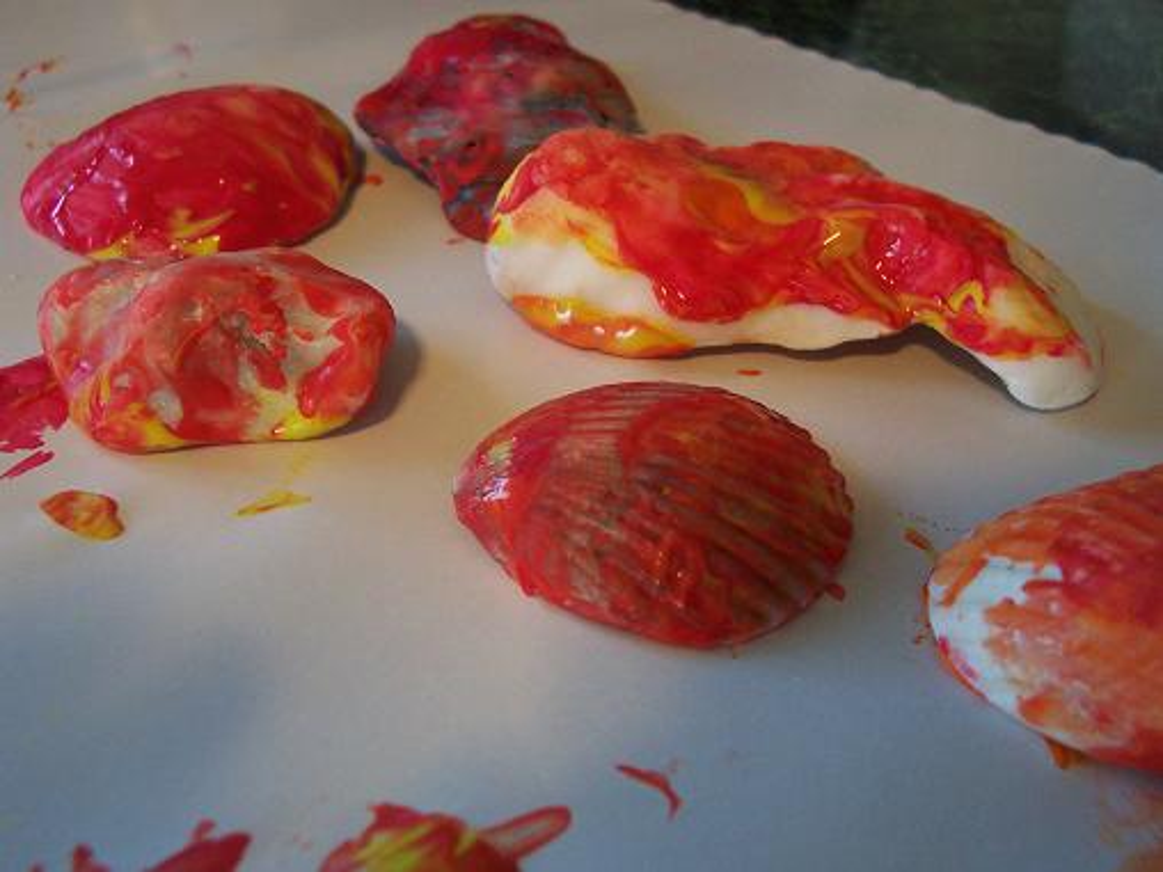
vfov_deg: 38.7
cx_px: 582
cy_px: 436
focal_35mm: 37
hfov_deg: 50.1
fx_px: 1243
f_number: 2.8
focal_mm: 5.6
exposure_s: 1/15
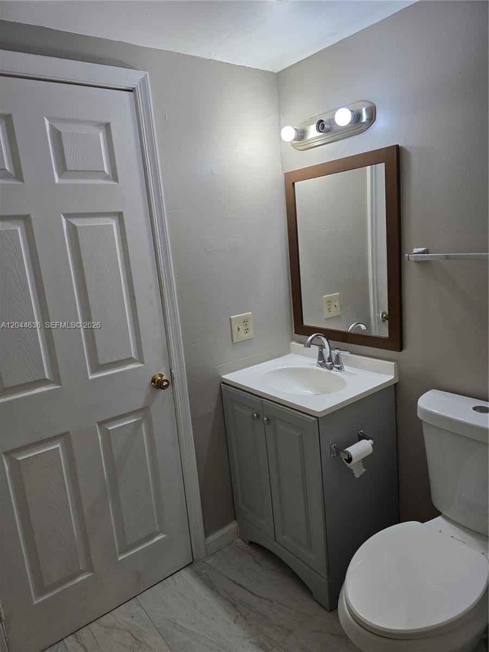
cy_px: 326
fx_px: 433
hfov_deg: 58.9
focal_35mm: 23
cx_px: 244
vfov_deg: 73.9
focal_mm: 6.3
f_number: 1.7
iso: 160
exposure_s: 1/120
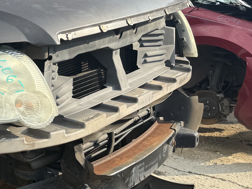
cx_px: -105
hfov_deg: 23.8
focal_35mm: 68
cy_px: 63
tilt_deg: -5.9
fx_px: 495
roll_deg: -2.0
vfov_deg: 21.5
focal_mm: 6.76
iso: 80
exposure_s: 1/1901
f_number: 1.78
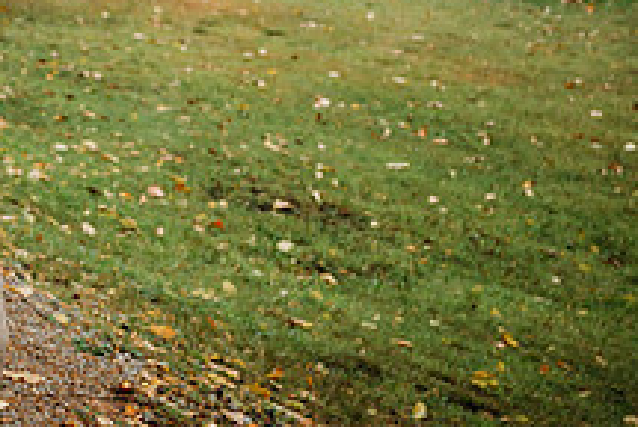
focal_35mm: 97
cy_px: -40
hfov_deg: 19.2
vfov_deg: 13.9
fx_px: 1721
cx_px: -217
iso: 200
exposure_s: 1/500
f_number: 3.2
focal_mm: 36
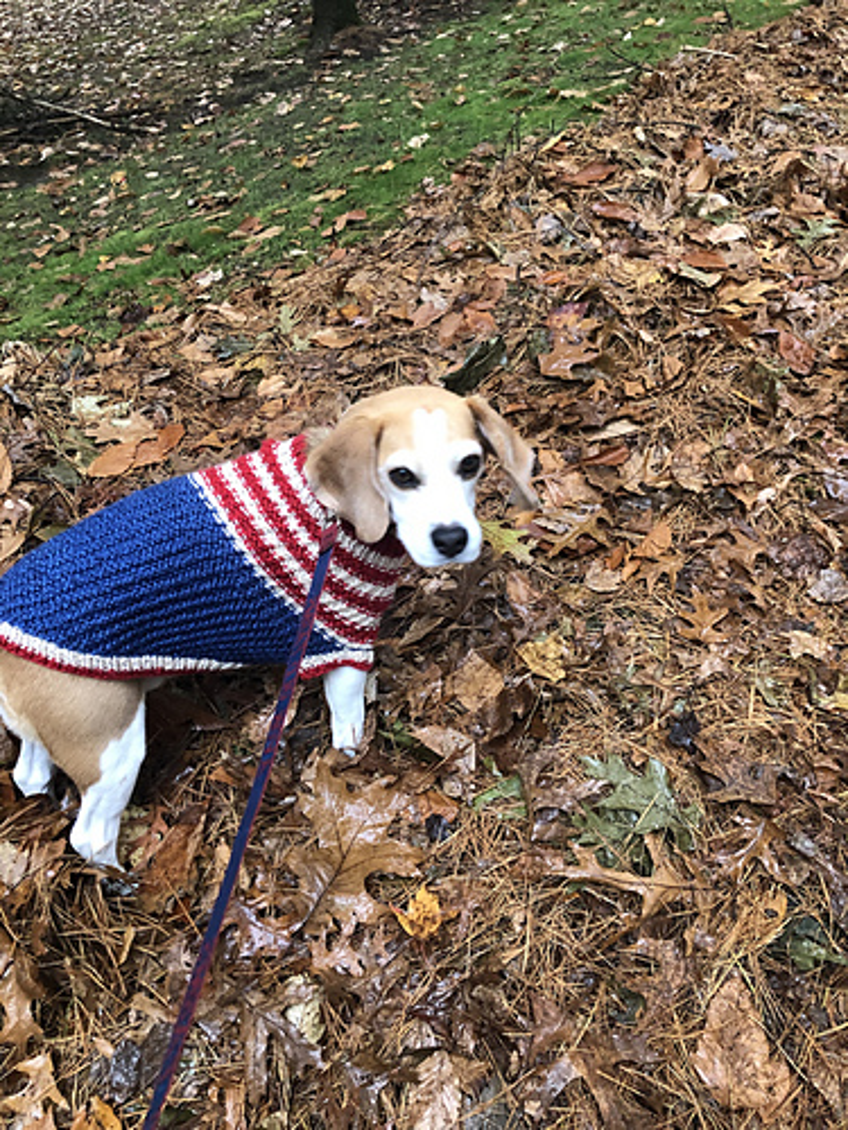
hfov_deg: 49.7
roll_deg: +9.3
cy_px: 565
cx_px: 424
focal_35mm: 28
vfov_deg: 63.4
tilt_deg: -37.8
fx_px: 915
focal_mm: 3.99
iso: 250
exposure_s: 1/60
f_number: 1.8
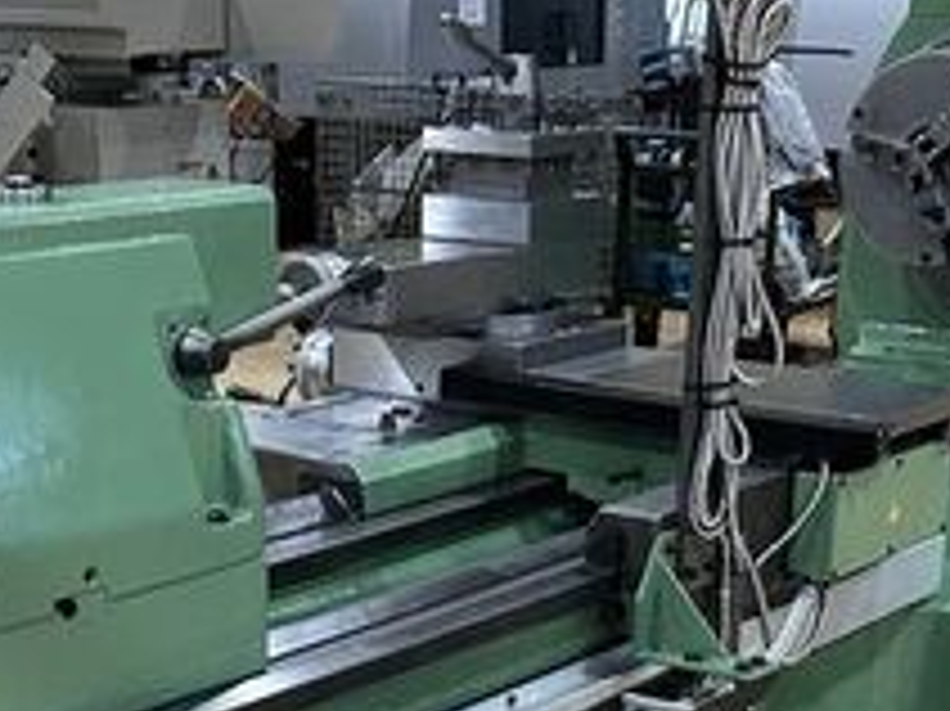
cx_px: 405
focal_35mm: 79
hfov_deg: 24.7
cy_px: 891
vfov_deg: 17.6
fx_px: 2167
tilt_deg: -22.7
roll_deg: -0.6
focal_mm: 5.7
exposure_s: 1/60
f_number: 1.5
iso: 250
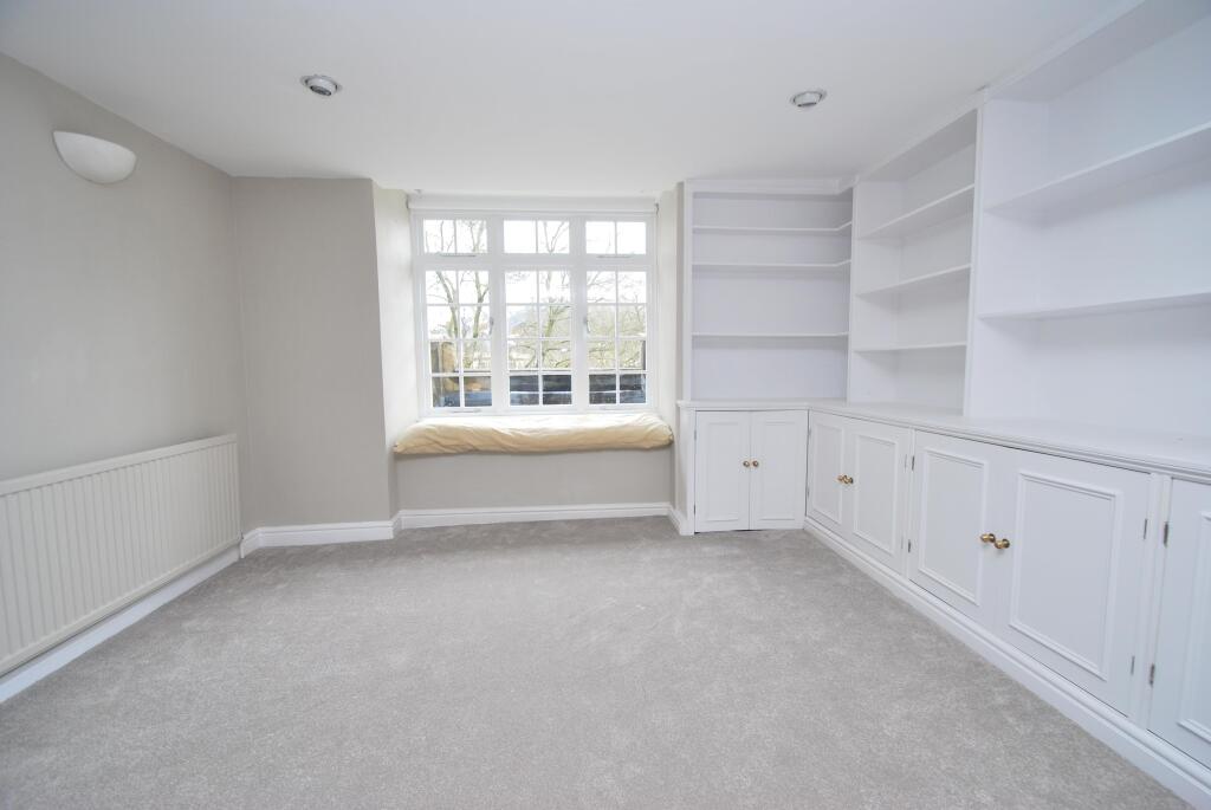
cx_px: 606
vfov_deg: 77.5
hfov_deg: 100.3
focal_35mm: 15
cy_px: 405
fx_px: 505
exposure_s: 1/100
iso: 200
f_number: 5
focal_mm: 10
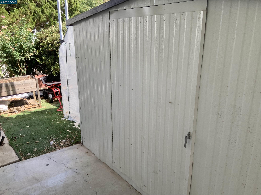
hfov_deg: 61.7
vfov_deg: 48.2
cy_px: 98
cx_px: 130
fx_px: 219
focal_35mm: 29
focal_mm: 3
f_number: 1.8
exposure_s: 1/257
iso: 16
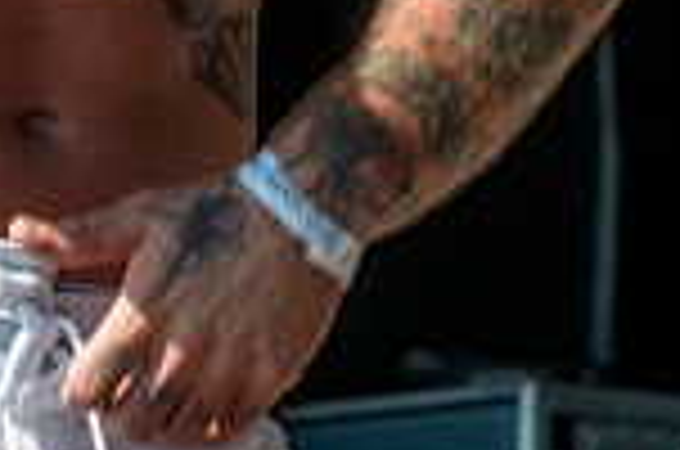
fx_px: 13967
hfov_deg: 2.8
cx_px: 61
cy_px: -243
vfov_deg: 1.8
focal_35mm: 741
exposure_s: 1/125
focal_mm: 155
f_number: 9
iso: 50
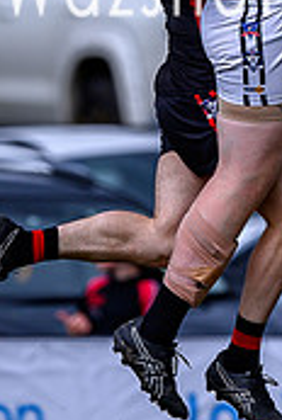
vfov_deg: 0.8
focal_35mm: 2681
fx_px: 31374
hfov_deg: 0.5
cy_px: -115
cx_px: 354
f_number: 4
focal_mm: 500
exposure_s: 1/1600
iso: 140
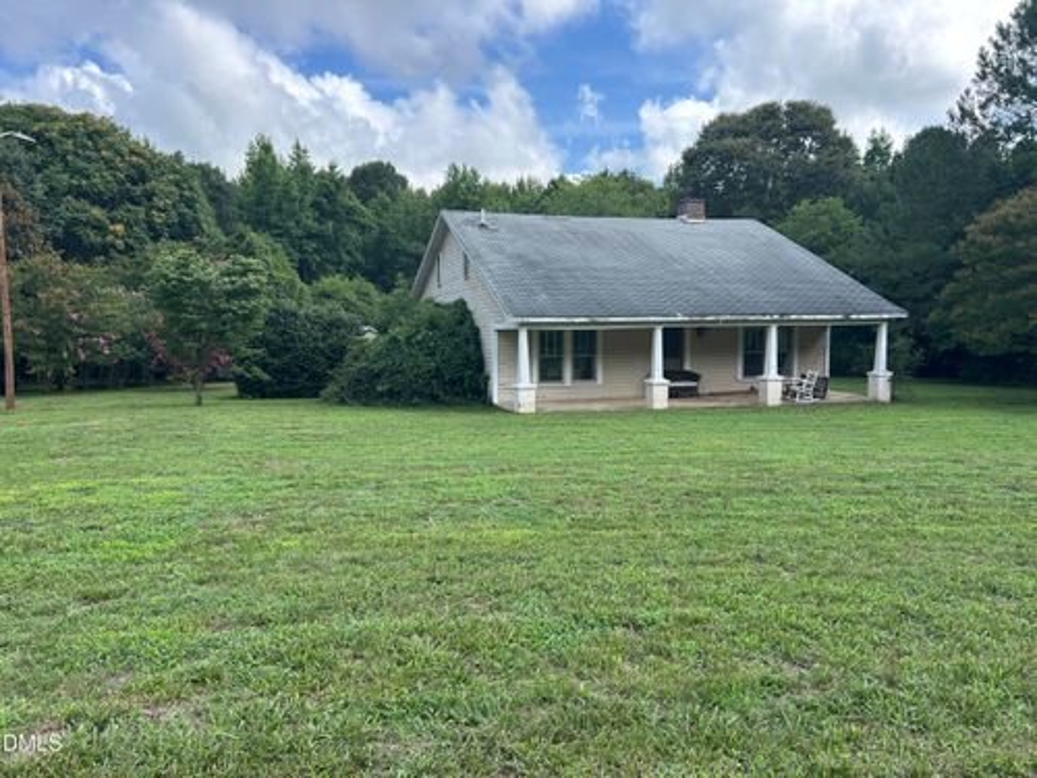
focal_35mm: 26
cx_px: 518
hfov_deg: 67.3
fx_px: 779
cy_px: 389
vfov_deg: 53.1
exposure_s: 1/1295
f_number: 1.5
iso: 50
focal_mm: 5.7
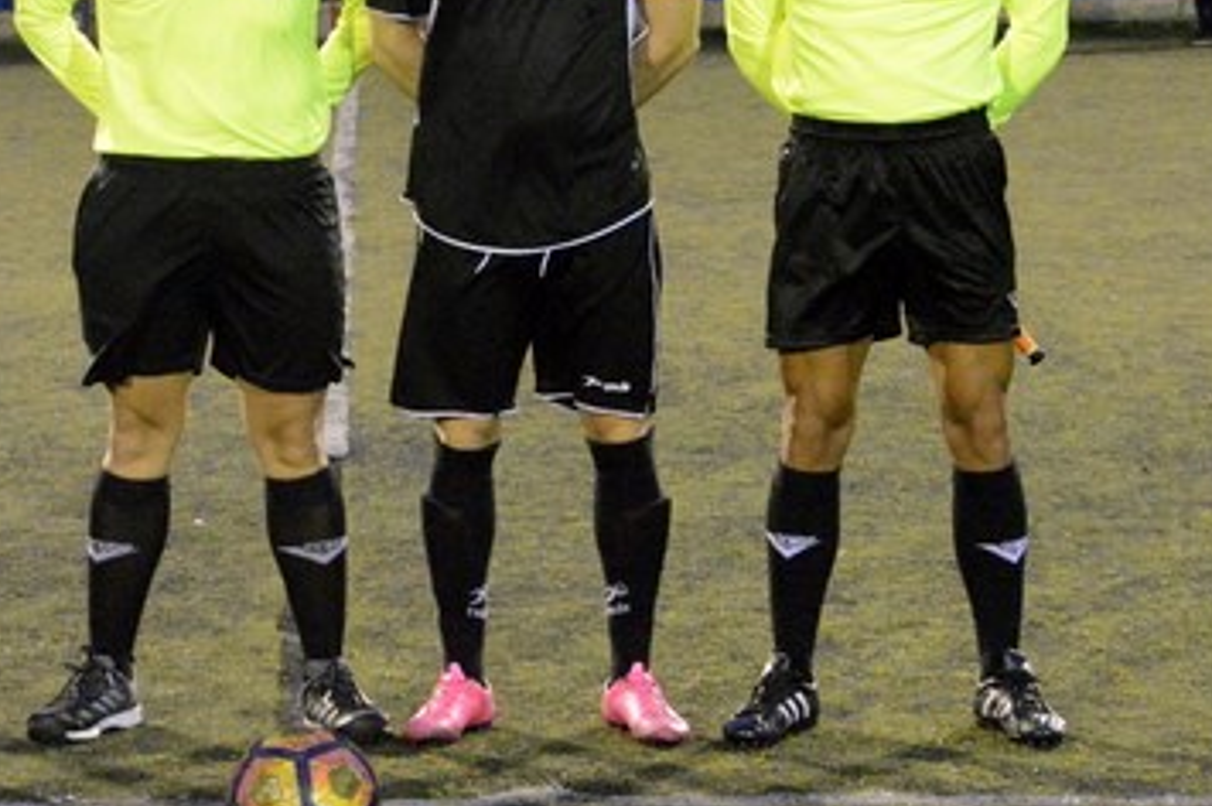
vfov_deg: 9.2
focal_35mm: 149
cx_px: 164
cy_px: 246
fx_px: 5008
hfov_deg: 13.7
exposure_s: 1/80
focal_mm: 55
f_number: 8
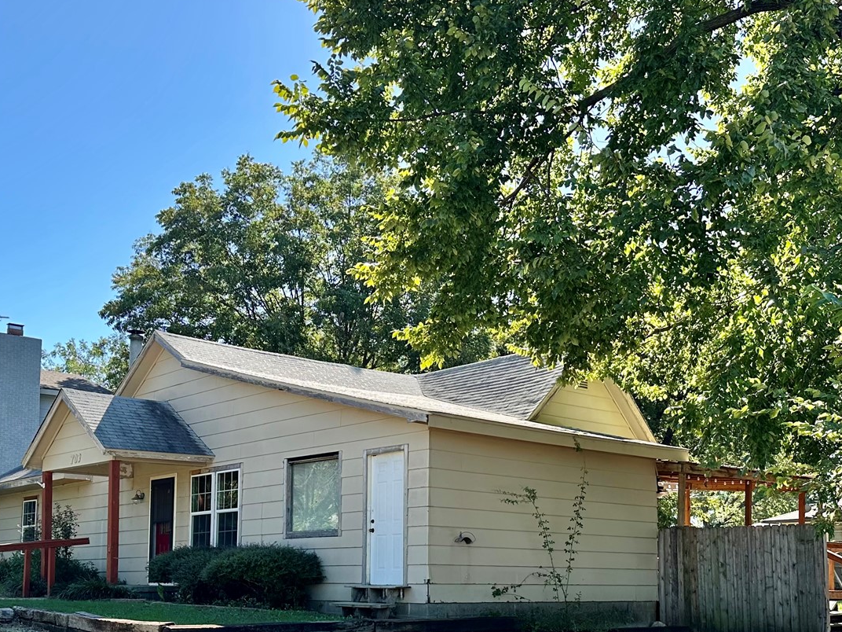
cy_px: 493
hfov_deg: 43.8
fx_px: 1046
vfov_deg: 32.8
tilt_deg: +4.2
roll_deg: +0.7
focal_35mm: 43
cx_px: 442
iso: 80
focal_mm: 6.86
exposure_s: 1/1374
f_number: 1.78
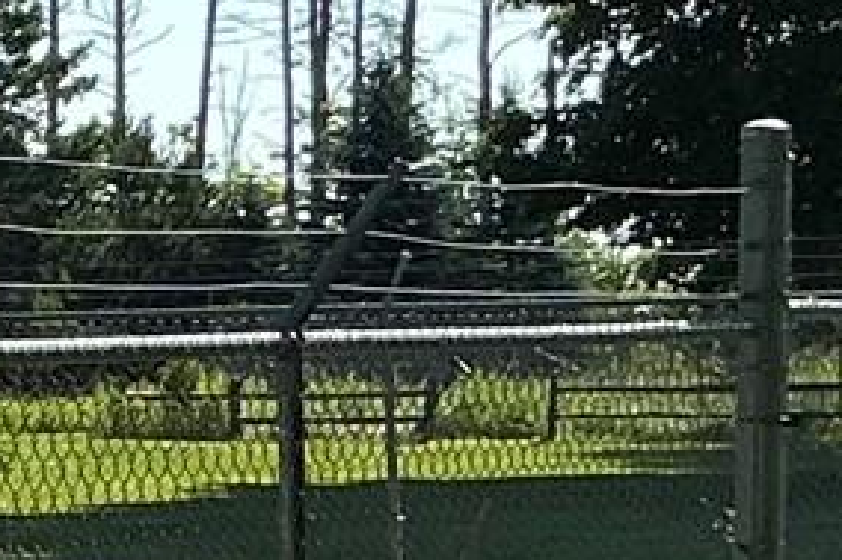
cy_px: 593
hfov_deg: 8.9
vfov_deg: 6.5
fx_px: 4909
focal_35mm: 210
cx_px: -1130
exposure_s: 1/1984
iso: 25
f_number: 1.8
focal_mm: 3
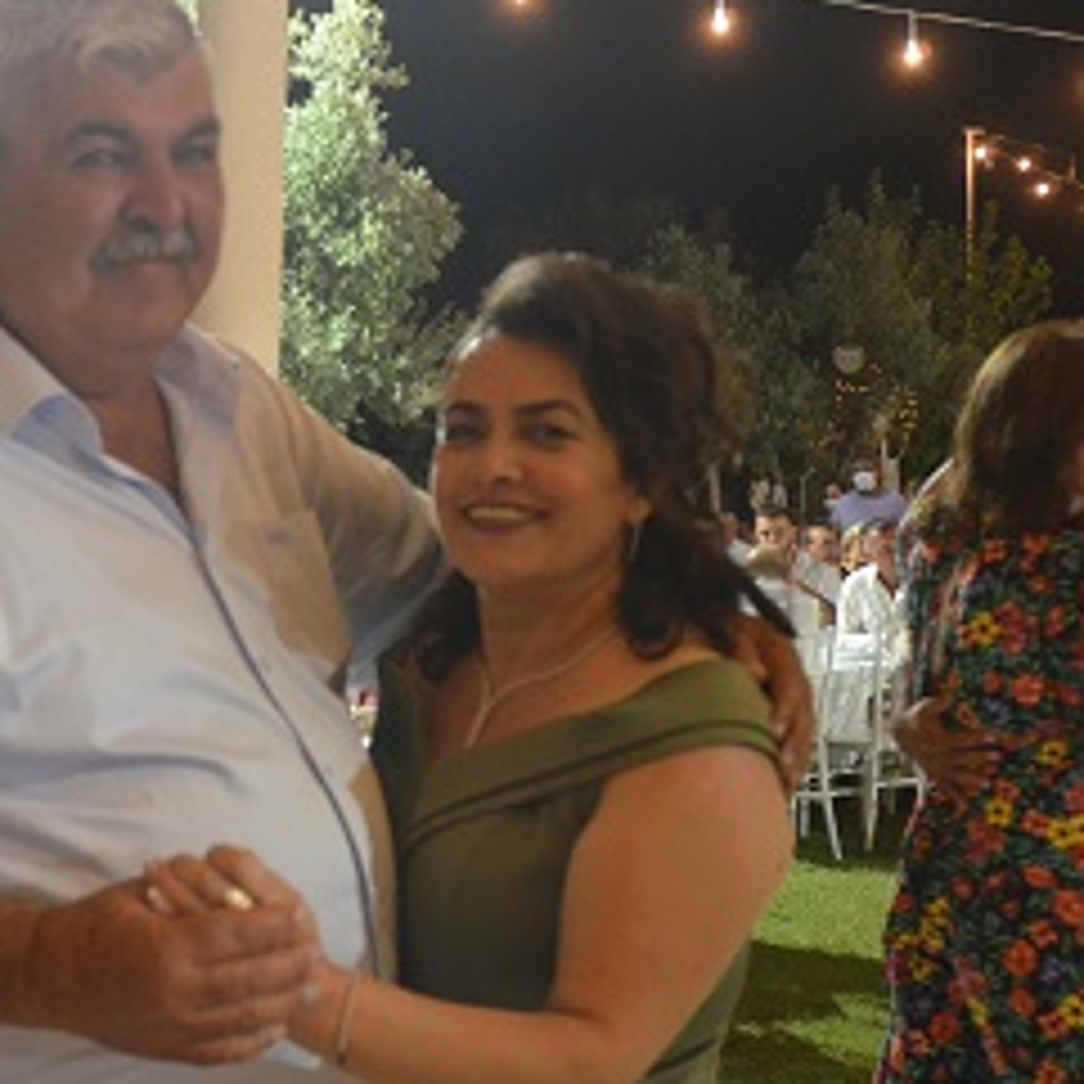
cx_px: 193
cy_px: 587
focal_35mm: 58
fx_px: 2055
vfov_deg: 29.5
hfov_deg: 28.8
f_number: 3.5
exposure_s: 1/60
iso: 2200
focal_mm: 22
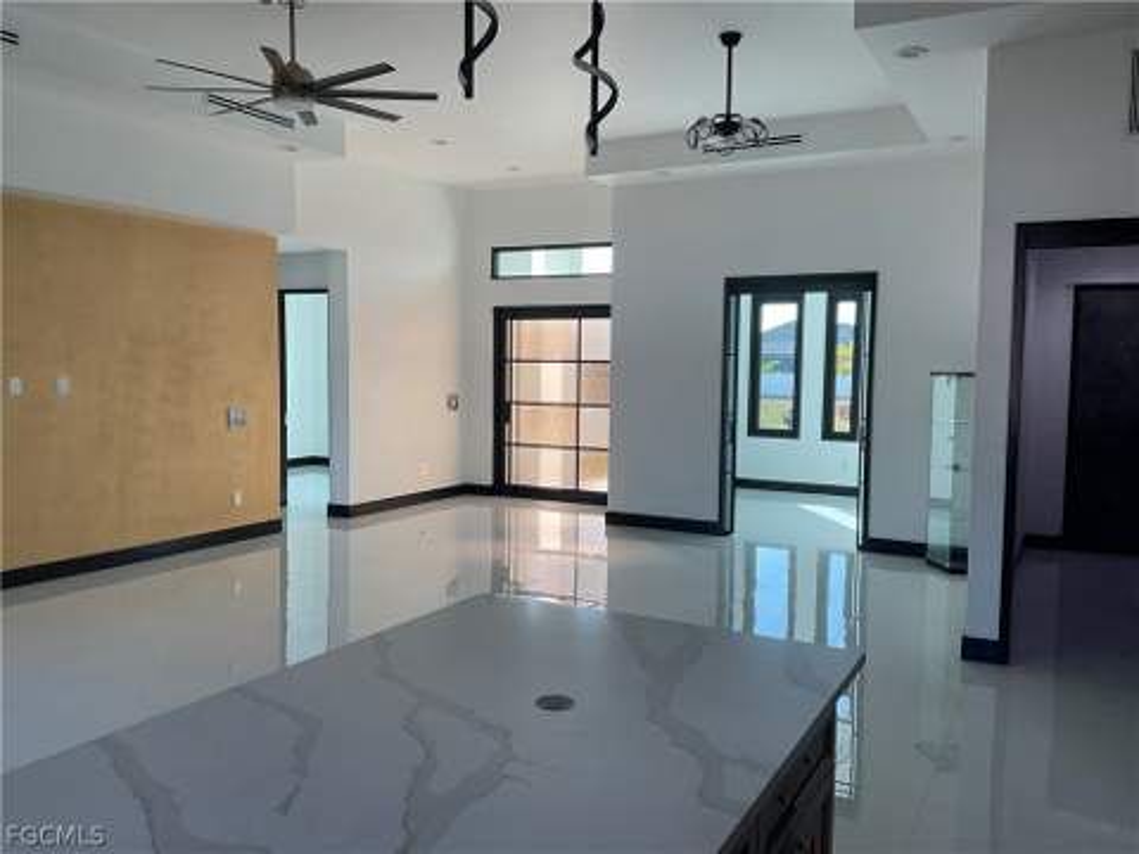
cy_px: 427
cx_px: 570
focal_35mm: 29
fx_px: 954
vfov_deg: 48.2
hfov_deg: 61.7
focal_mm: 3
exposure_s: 1/152
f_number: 1.8
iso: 16
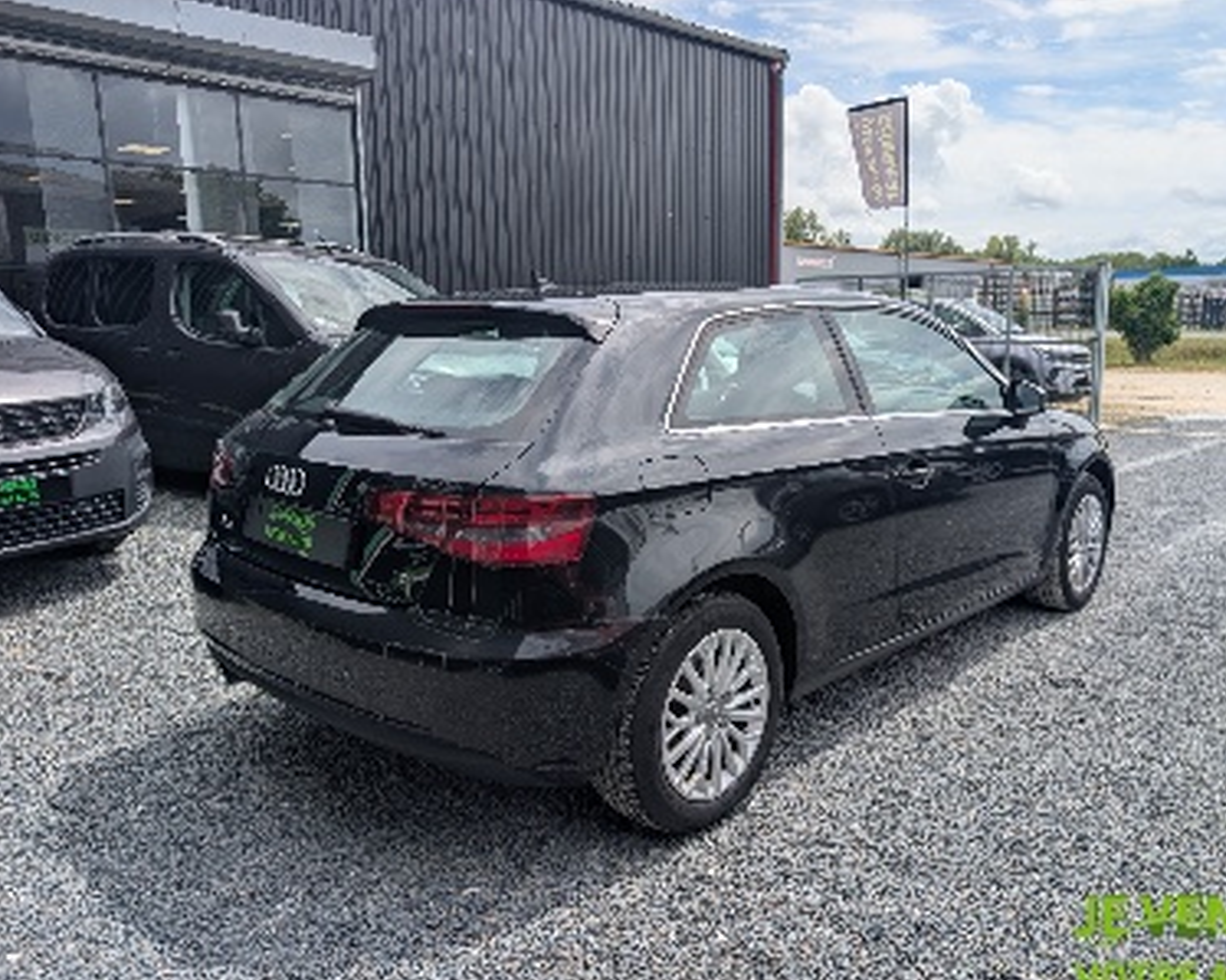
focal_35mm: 26
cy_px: 508
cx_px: 649
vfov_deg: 54.9
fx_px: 943
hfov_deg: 66.0
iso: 20
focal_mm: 6.9
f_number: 1.68
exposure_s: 1/1103
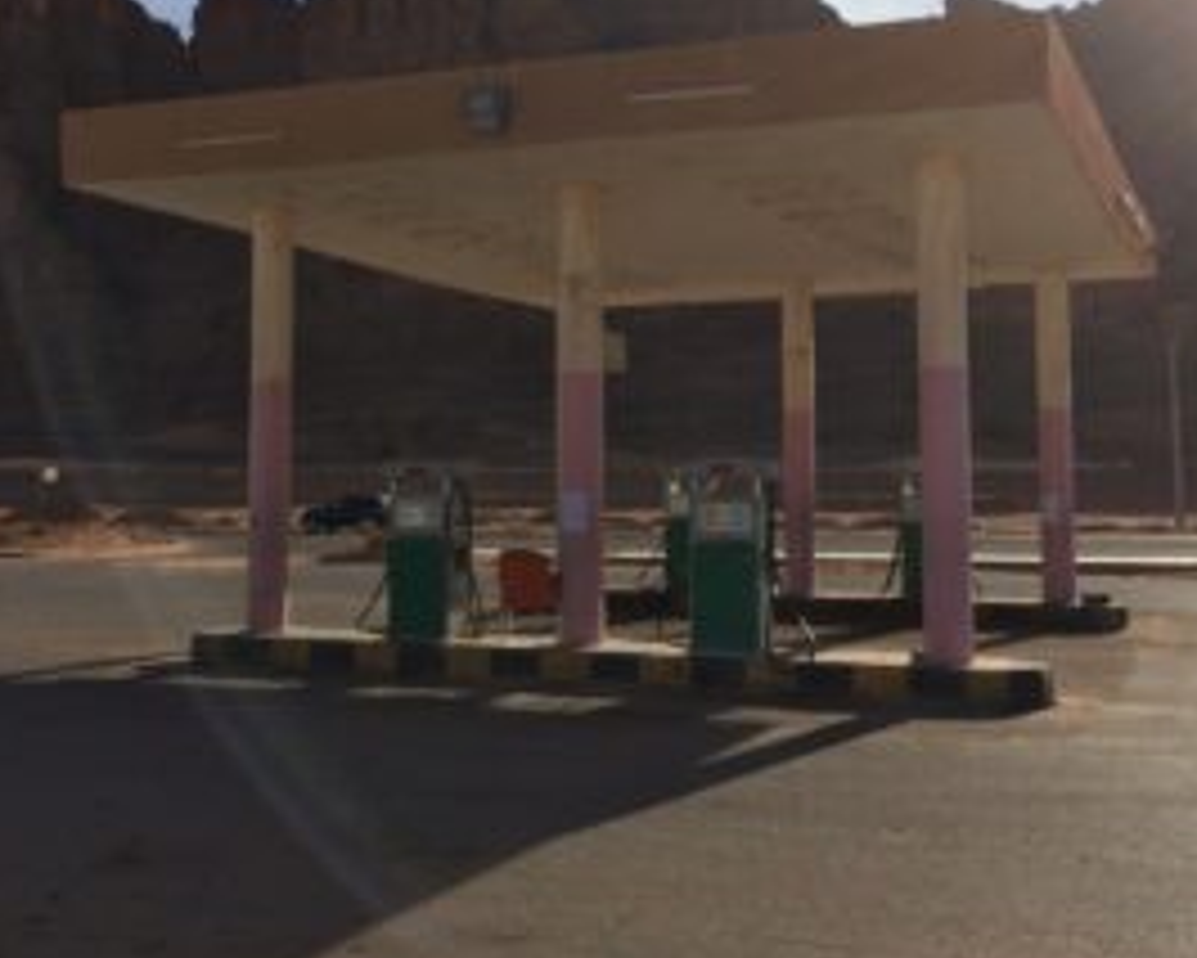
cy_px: 351
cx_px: 634
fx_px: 1559
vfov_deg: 34.0
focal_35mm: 44
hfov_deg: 42.0
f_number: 2.2
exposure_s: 1/3731
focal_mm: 4.12
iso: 32
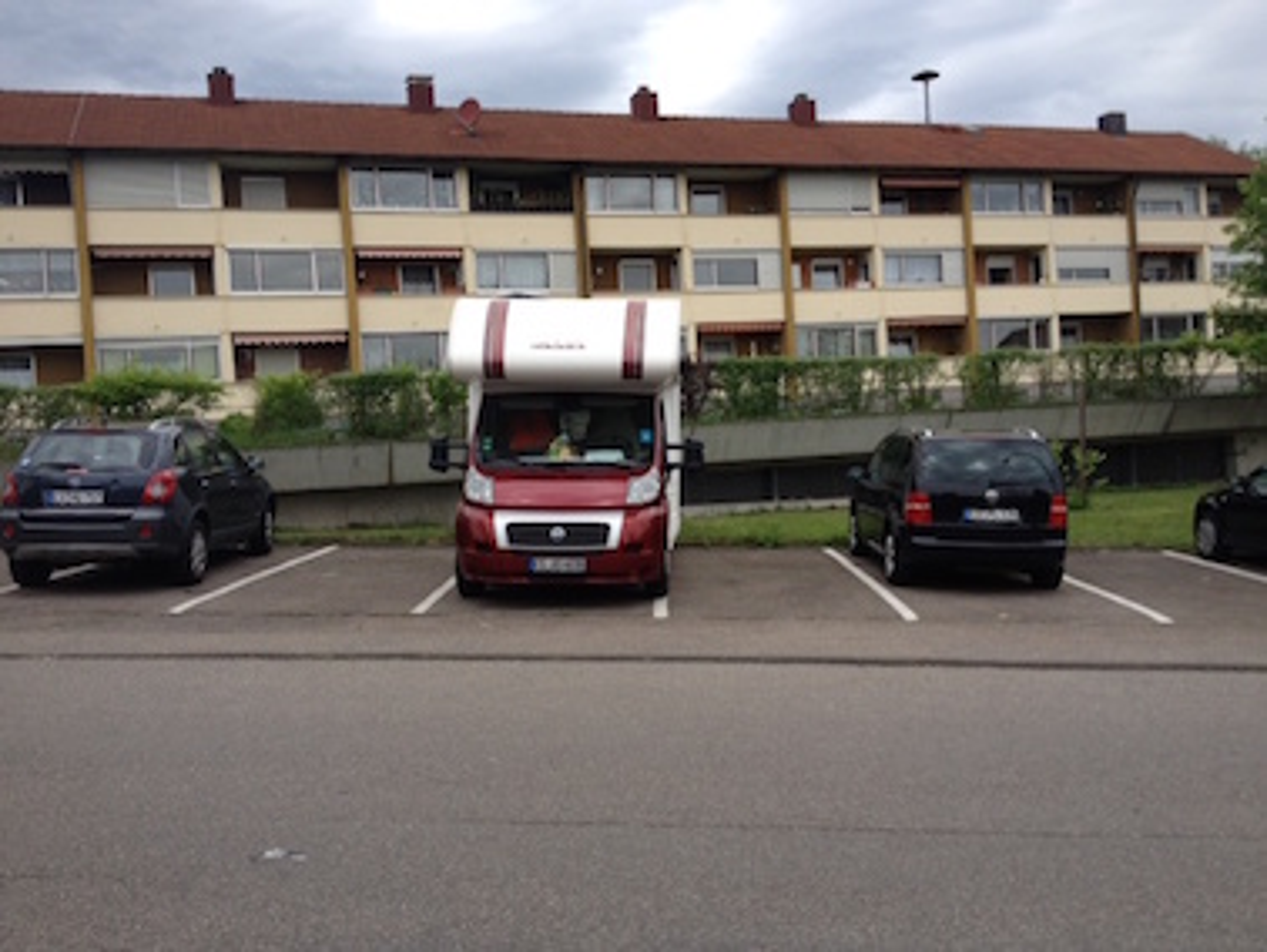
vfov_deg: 40.7
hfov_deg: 52.6
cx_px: 634
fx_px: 1282
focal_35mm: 35
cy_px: 476
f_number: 2.4
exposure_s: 1/789
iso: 50
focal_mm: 4.28
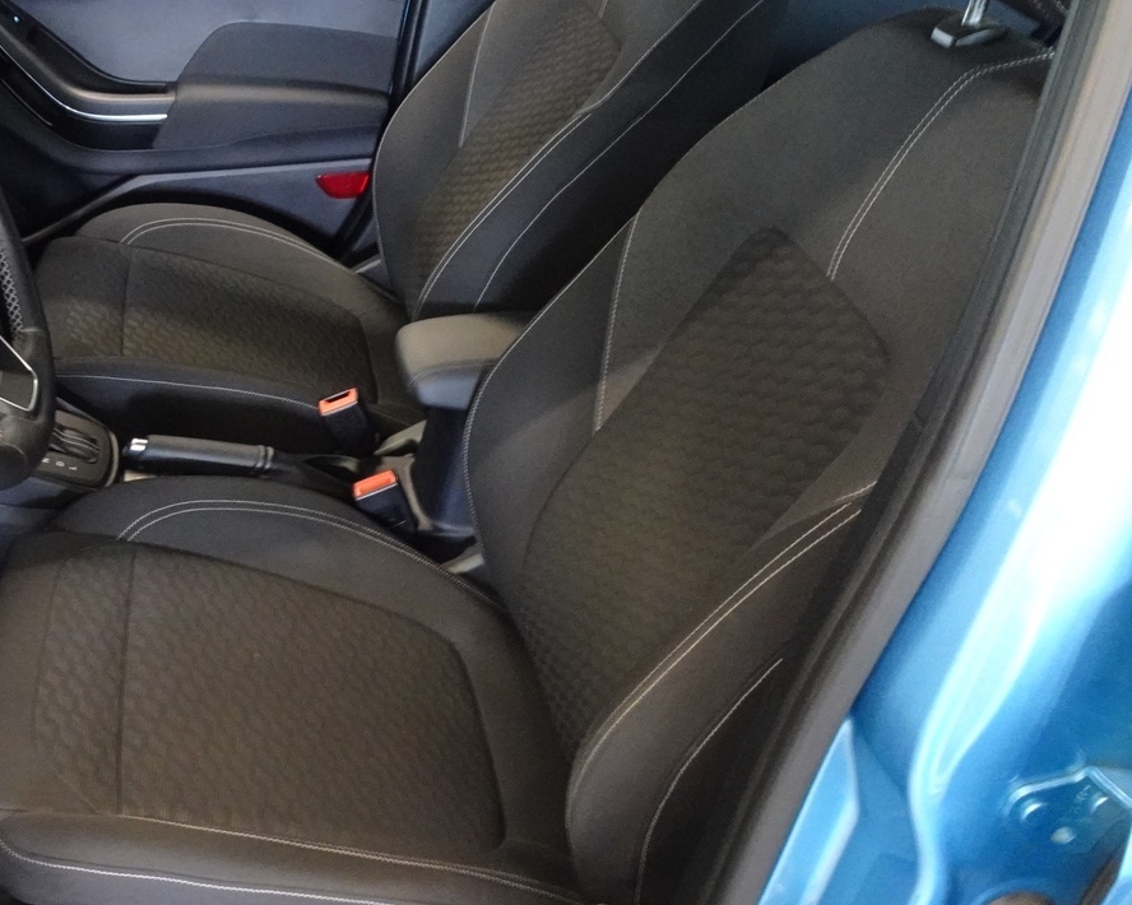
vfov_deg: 39.1
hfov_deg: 45.9
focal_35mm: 38
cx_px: 259
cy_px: 421
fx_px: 1273
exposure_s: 1/10
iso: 800
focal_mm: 4.25
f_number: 3.5
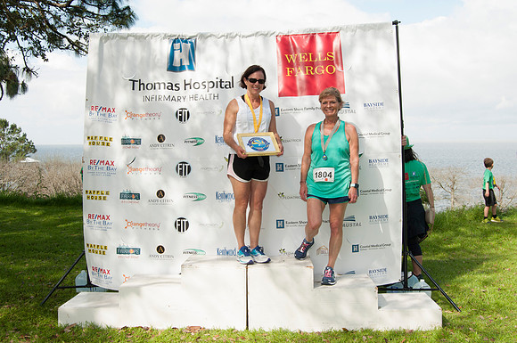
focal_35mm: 39
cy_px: 172
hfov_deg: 49.6
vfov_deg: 34.1
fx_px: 559
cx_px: 258
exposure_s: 1/200
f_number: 9
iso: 250
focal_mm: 26
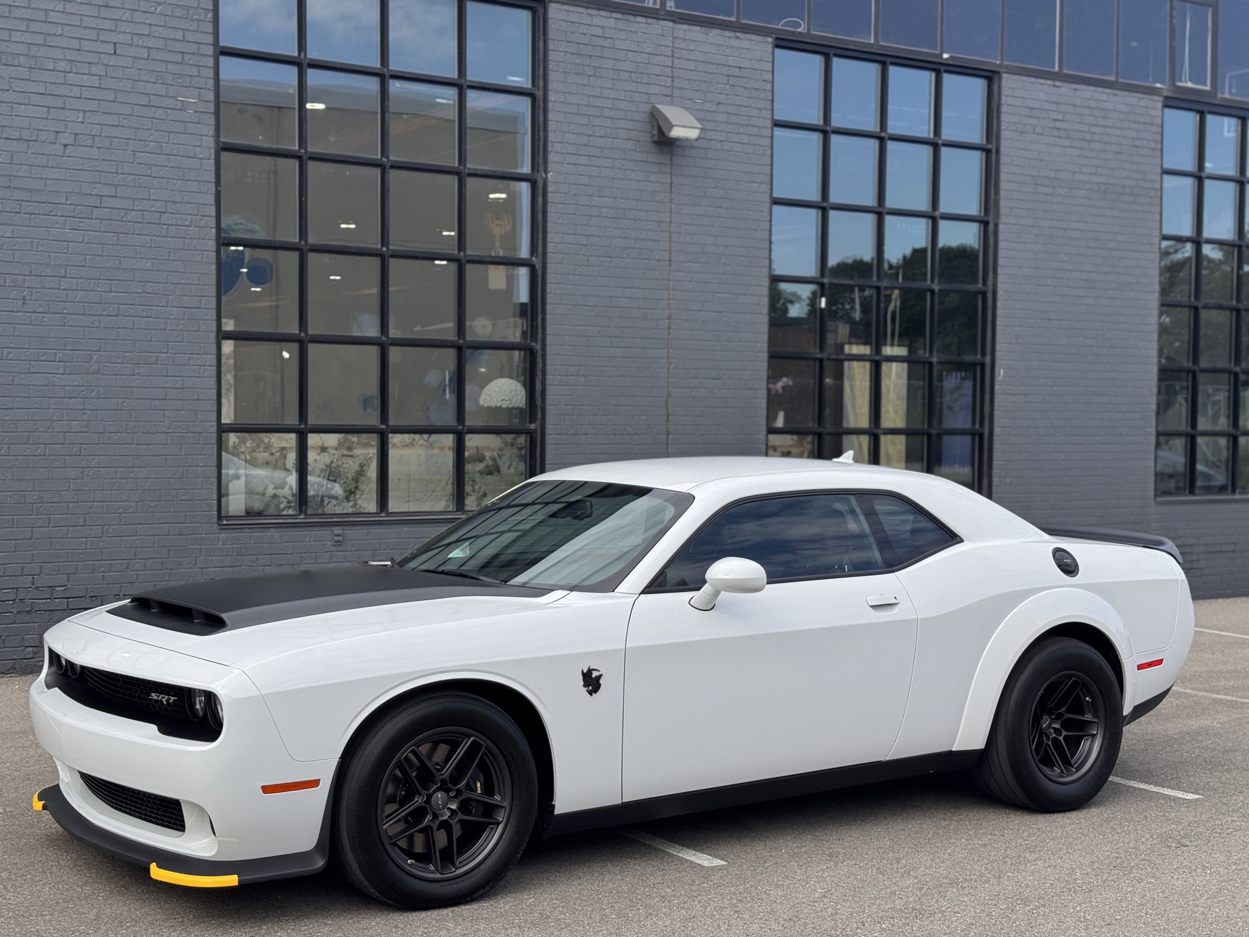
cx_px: 624
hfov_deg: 39.7
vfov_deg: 30.3
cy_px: 468
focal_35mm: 48
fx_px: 1732
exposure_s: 1/2513
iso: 64
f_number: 1.78
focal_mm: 6.76
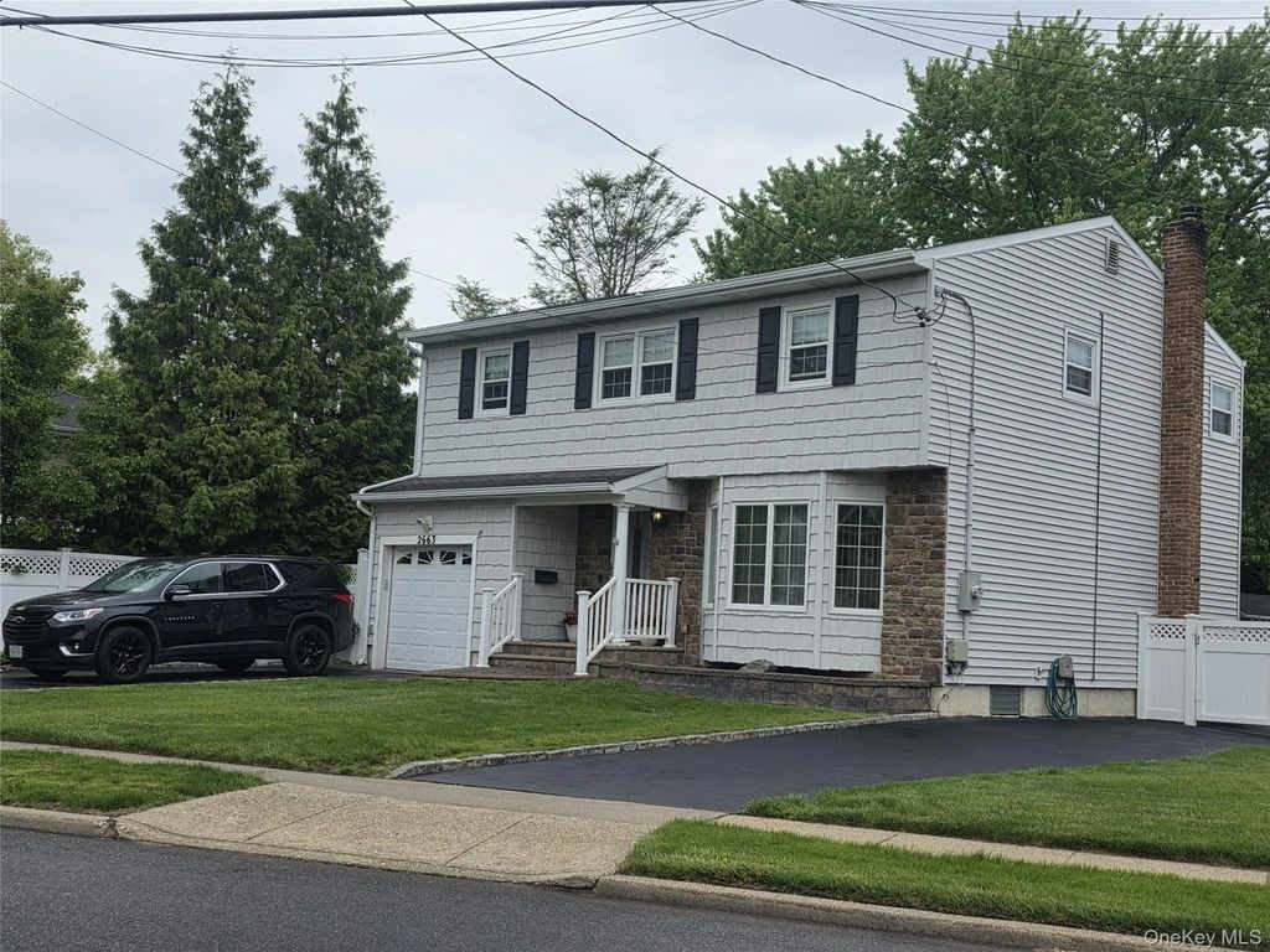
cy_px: 476
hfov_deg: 44.8
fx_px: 1541
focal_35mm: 42
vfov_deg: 34.3
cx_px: 635
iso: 40
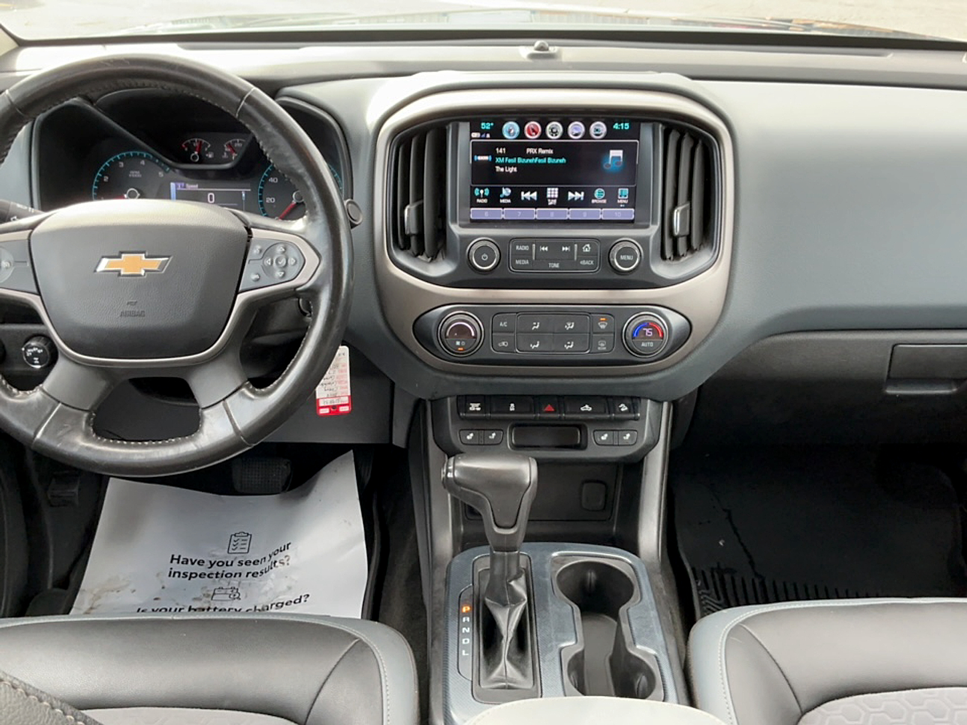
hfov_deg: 60.0
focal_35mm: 30
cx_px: 484
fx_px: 838
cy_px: 362
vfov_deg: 46.8
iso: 50
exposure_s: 1/60
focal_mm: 3
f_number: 1.8
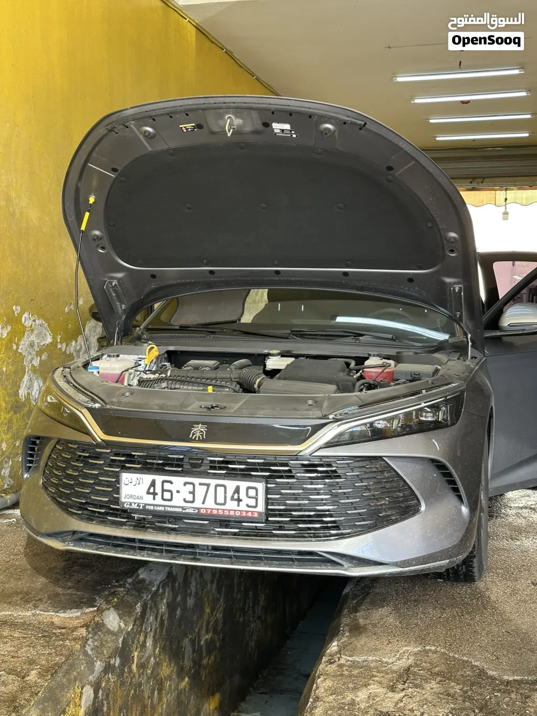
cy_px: 358
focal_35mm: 48
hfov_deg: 30.3
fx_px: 993
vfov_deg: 39.7
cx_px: 268
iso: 80
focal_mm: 6.86
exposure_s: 1/147
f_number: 1.78
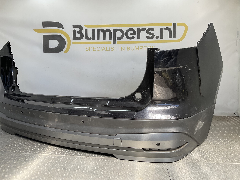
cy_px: 90
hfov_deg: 61.7
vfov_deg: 48.2
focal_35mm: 29
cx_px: 120
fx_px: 201
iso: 16
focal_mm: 3
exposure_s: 1/262
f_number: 1.8
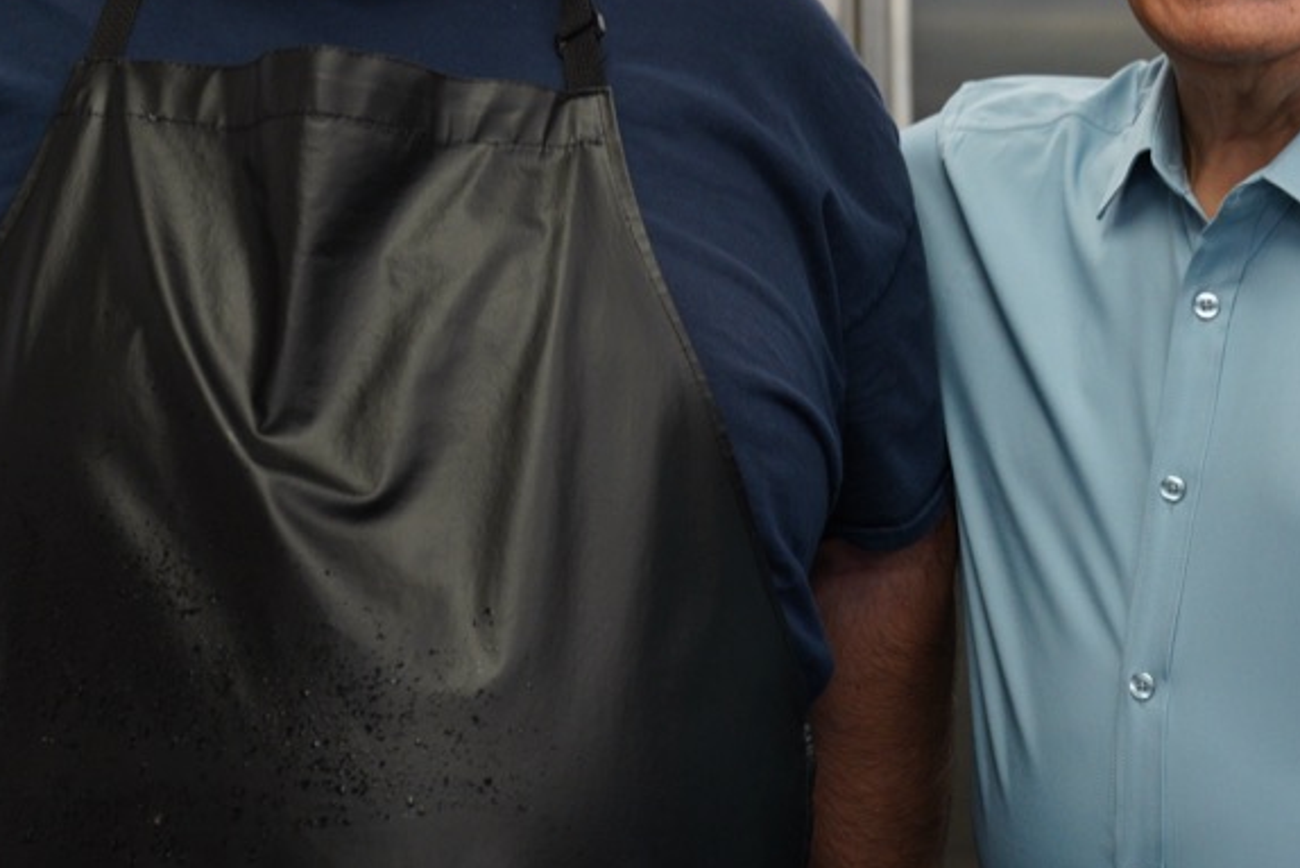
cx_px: 865
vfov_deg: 12.2
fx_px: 4009
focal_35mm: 111
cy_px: 46
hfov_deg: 18.4
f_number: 3.5
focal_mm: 49
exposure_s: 1/250
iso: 1250
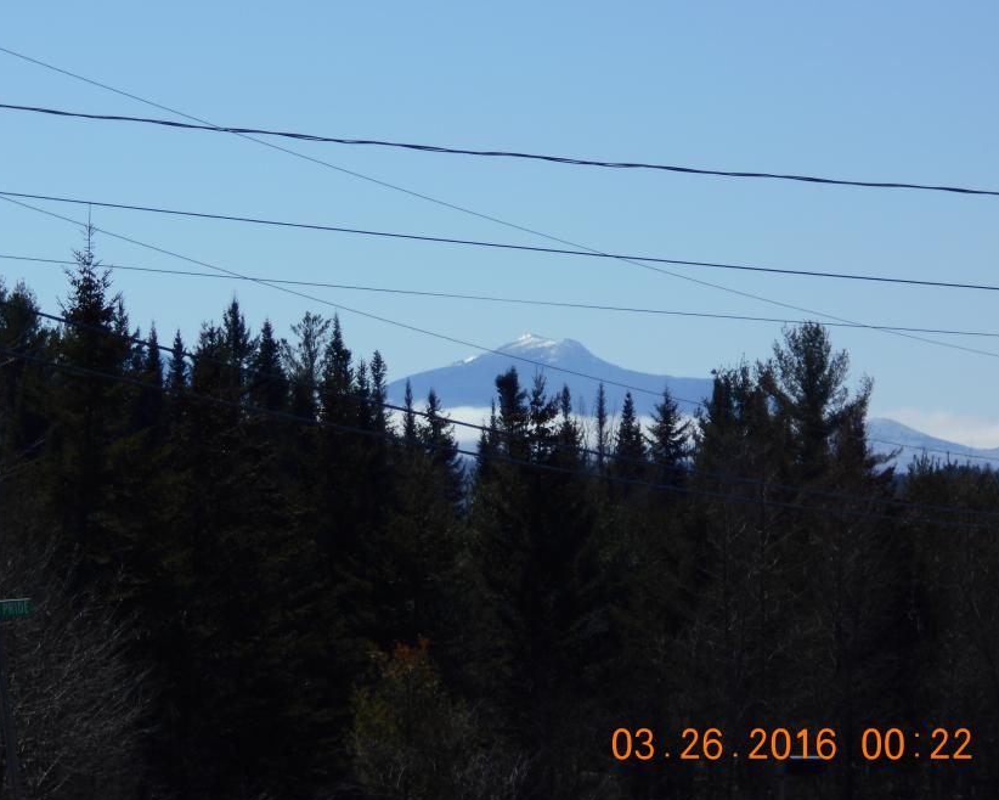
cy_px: 367
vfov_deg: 9.8
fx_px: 4673
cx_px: 414
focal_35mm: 158
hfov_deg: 12.2
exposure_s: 1/640
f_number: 6.5
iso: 80
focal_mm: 23
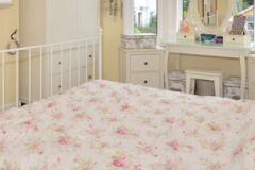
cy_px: 4
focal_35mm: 41
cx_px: 103
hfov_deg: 47.2
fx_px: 290
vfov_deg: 30.5
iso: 400
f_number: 5.6
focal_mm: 10
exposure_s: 1/60
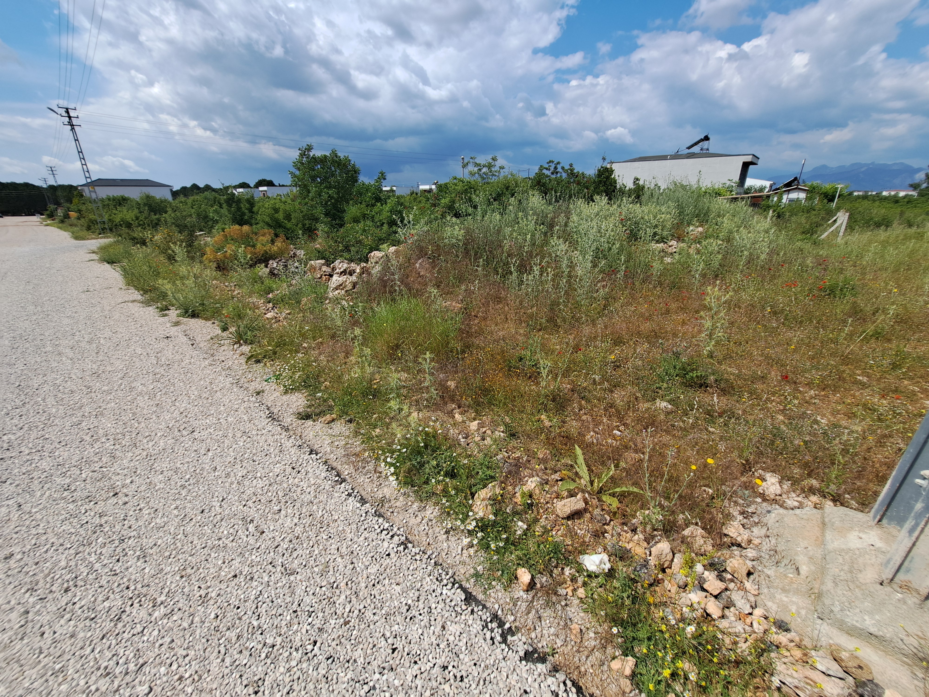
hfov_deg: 106.2
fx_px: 349
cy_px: 348
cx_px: 464
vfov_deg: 89.9
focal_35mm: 13
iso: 50
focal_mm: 1.74
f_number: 2.2
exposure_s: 1/1658
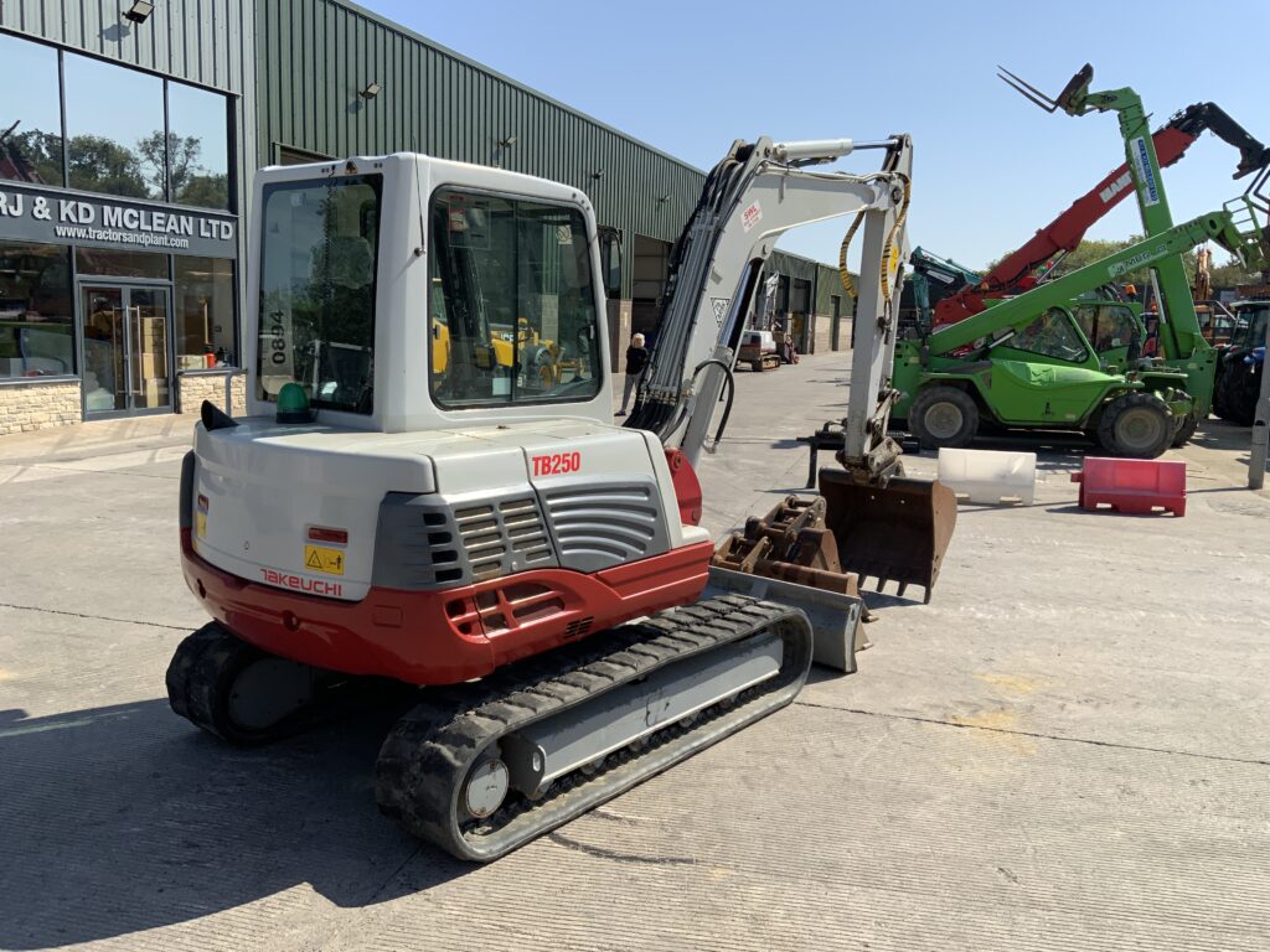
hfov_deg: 61.7
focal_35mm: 29
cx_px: 635
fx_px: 1064
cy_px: 476
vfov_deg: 48.2
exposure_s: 1/1786
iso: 16
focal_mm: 3
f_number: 1.8
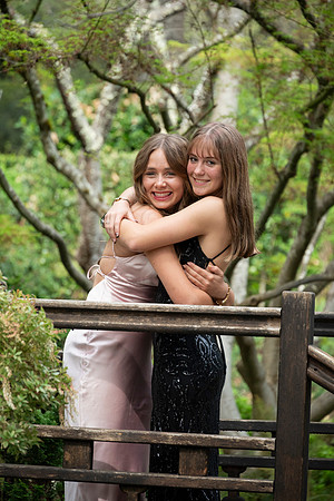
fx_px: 2783
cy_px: 250
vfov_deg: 10.3
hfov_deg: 6.9
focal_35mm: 200
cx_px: 167
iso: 1250
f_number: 6.3
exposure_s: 1/640
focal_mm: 200
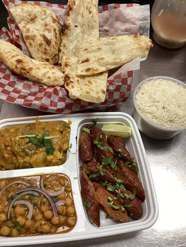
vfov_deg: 58.3
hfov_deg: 45.5
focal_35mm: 31
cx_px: 93
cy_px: 124
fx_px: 222
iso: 80
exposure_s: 1/60
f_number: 2.4
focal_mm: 3.3
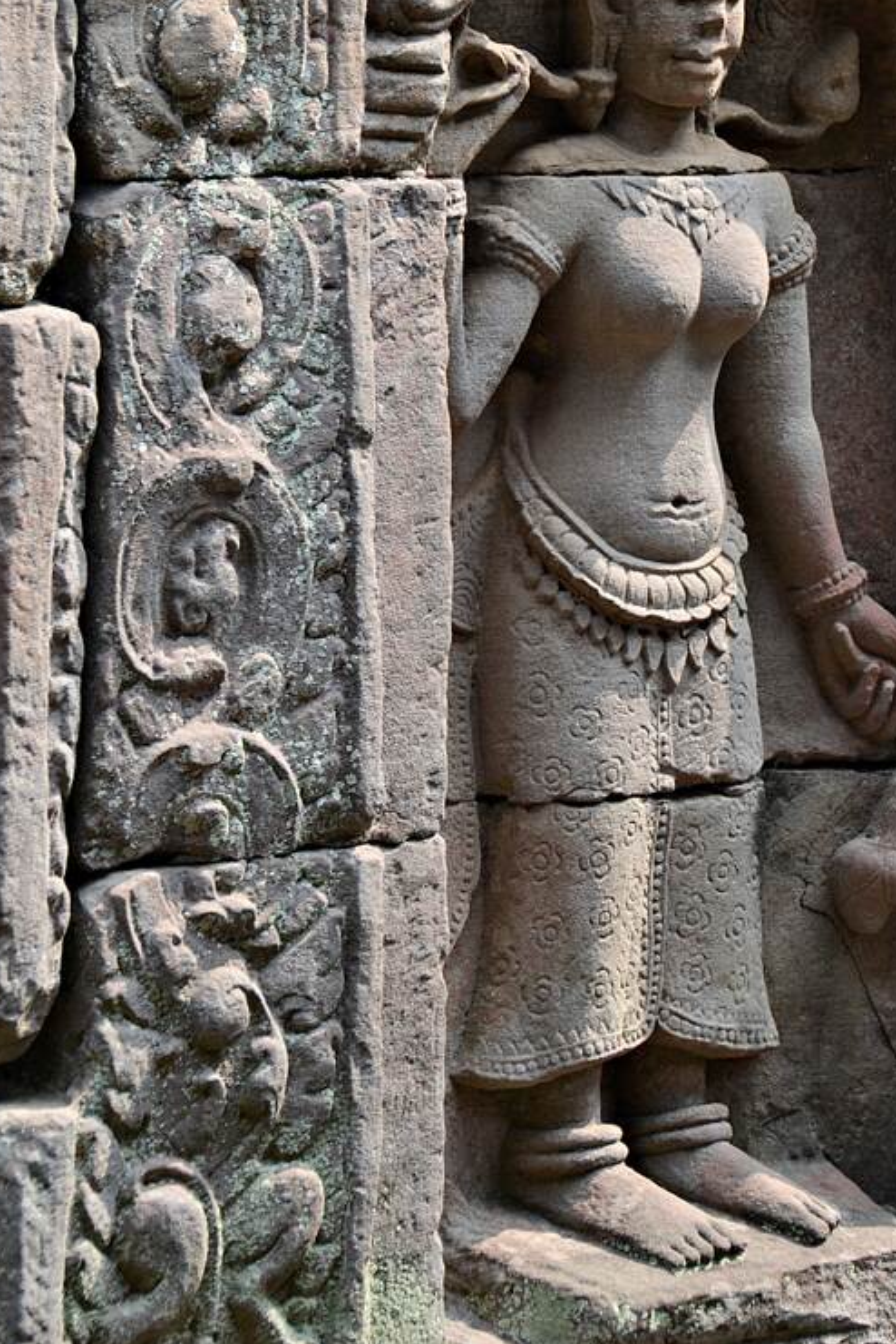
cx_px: 657
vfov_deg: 8.3
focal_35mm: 249
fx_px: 9287
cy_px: 292
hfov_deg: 5.5
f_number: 5.6
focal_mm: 105
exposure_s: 1/125
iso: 125
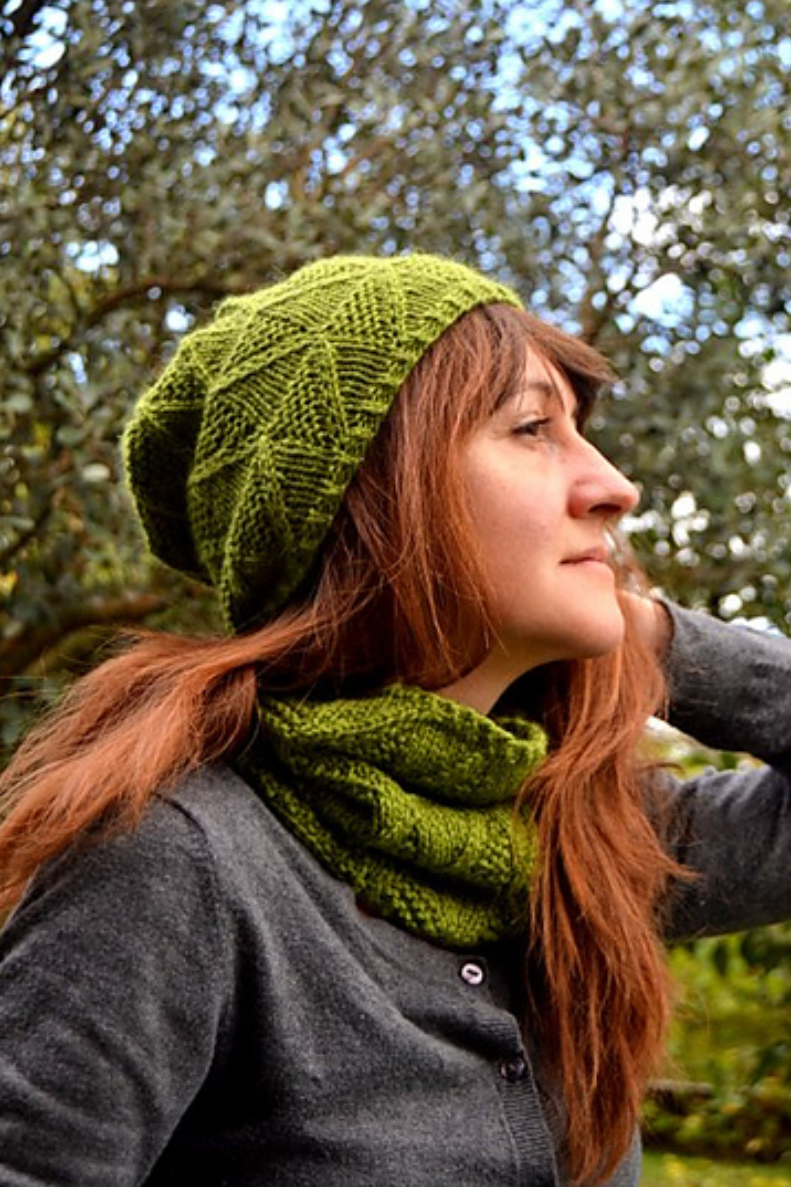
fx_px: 2063
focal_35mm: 63
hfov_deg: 21.7
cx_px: 441
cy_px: 581
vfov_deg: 32.1
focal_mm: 35
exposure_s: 1/100
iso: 100
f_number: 4.5
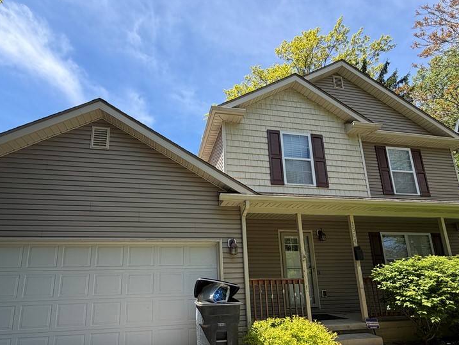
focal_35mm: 20
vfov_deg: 64.7
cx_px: 212
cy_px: 223
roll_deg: +1.9
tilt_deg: +12.2
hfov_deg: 81.6
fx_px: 265
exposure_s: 1/770
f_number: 2.2
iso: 40
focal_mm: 2.22
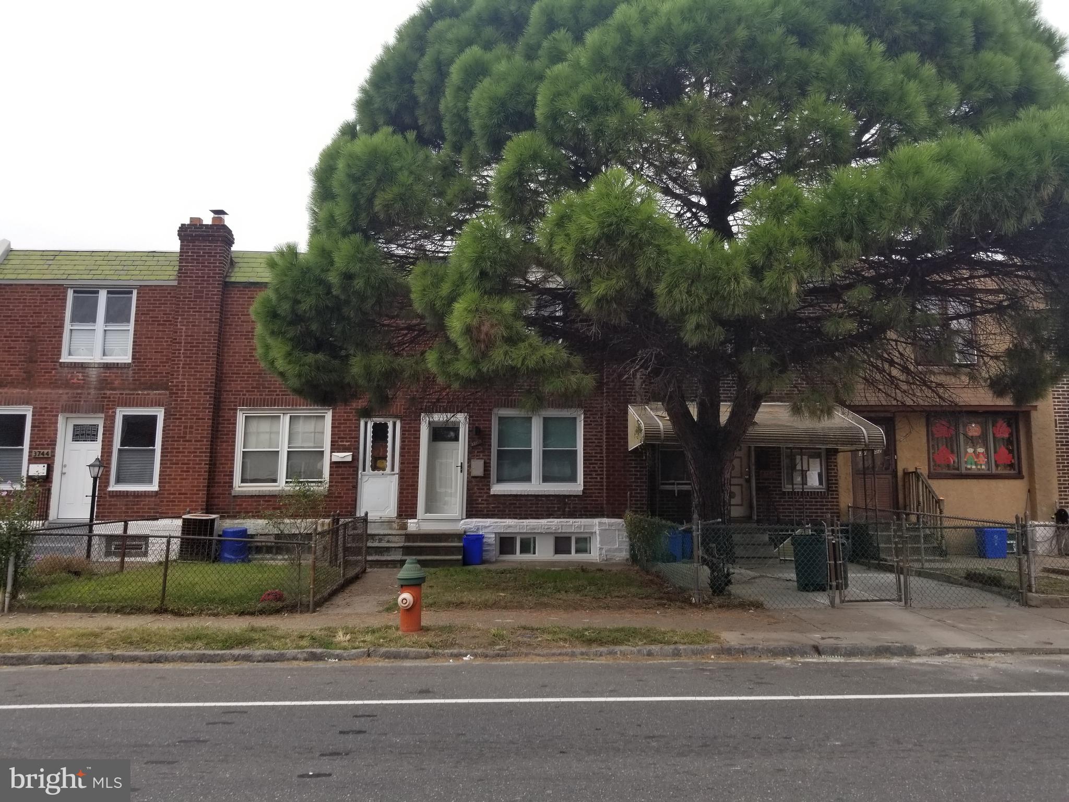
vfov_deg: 53.1
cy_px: 401
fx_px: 803
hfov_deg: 67.3
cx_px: 534
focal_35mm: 26
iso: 50
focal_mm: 4.25
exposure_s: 1/1084
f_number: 1.7
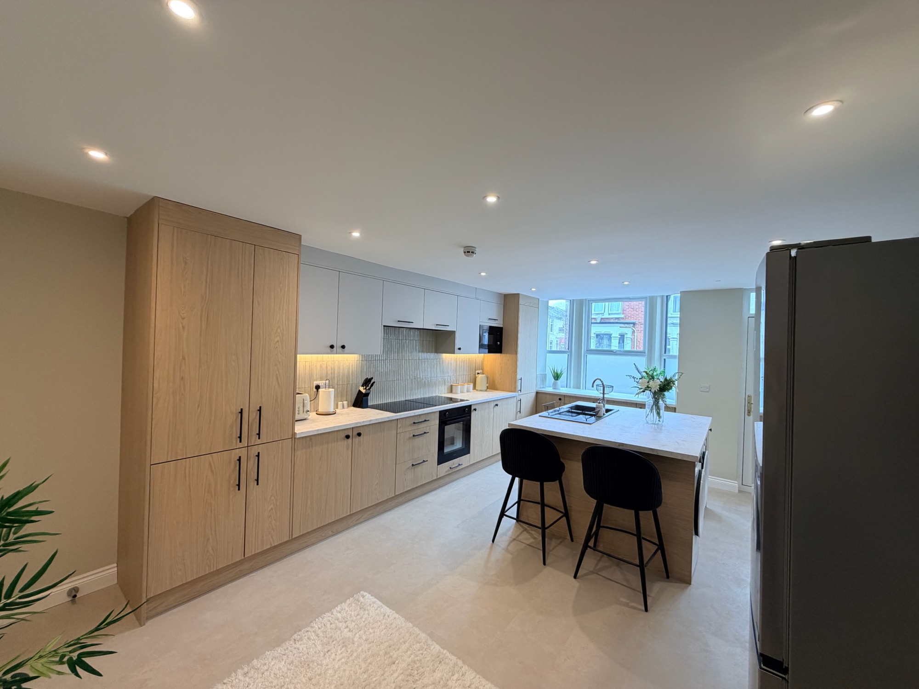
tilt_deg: +0.1
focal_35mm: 14
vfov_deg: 85.7
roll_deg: -1.9
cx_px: 460
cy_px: 344
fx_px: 372
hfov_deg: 102.1
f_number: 2.2
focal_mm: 2.22
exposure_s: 1/100
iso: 100
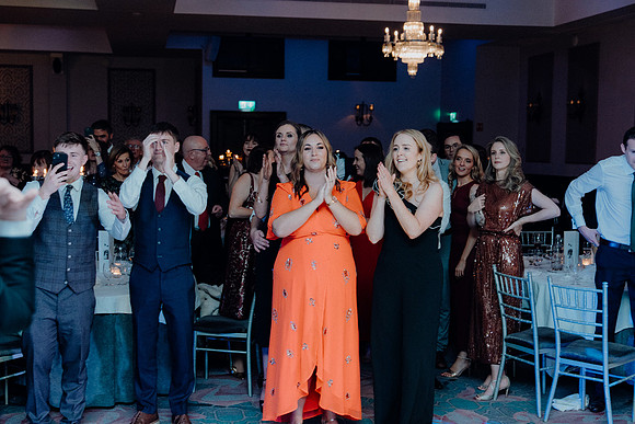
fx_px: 882
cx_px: 318
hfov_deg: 39.6
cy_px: 212
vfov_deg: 27.0
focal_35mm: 50
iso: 2500
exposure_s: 1/160
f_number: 3.5
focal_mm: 50
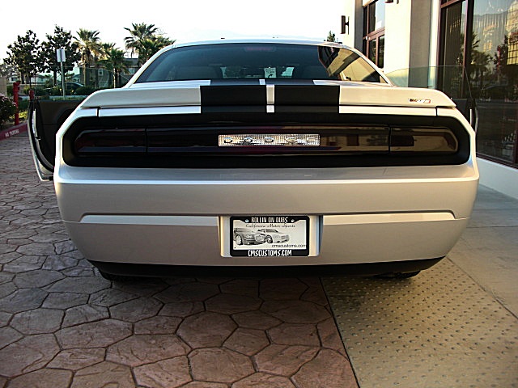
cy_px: 194
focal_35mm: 36
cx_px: 259
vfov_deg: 39.7
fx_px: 539
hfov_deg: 51.4
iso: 50
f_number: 2.8
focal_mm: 6.3
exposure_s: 1/125
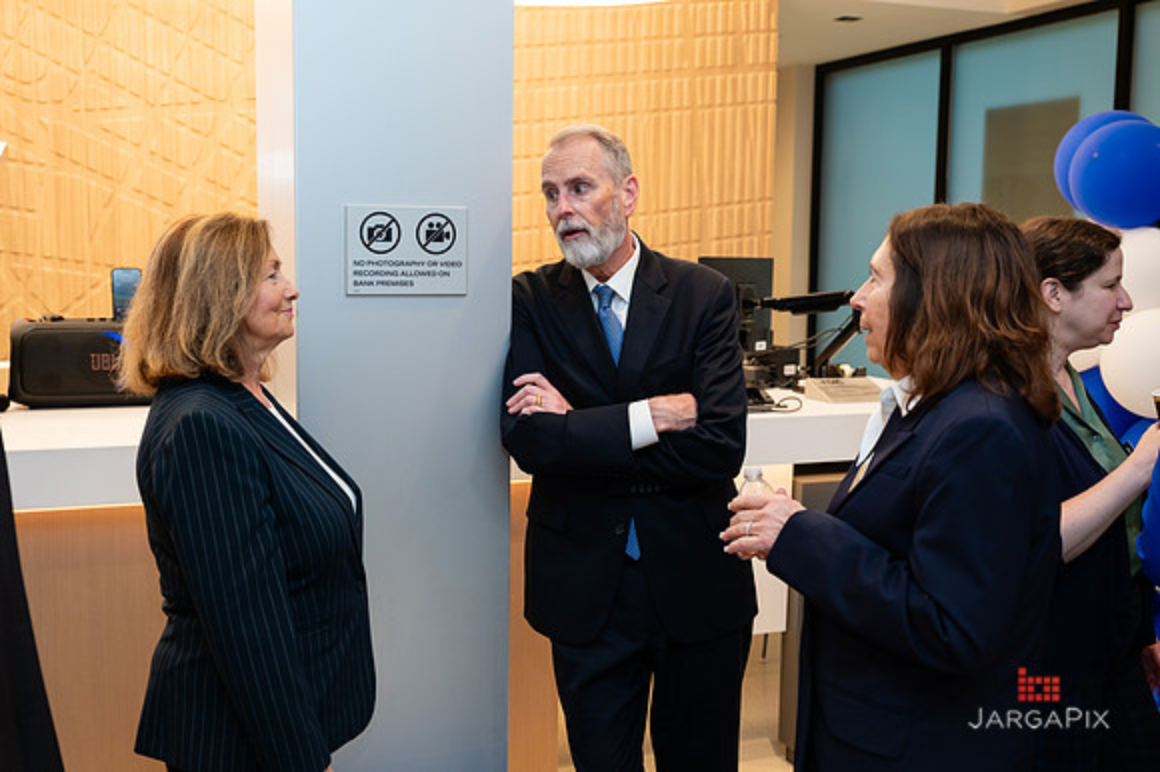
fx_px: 1263
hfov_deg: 49.3
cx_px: 578
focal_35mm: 39
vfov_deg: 34.0
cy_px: 385
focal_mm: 39
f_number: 4
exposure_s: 1/160
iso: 400
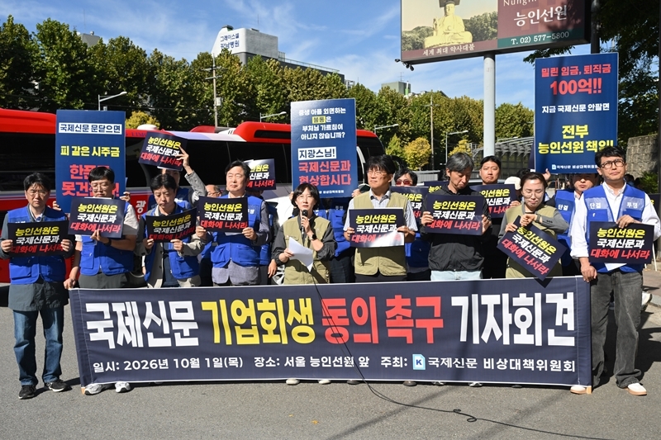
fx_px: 642
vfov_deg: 37.8
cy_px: 220
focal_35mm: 35
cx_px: 330
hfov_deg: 54.4
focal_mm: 35
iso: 100
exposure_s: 1/250
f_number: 10
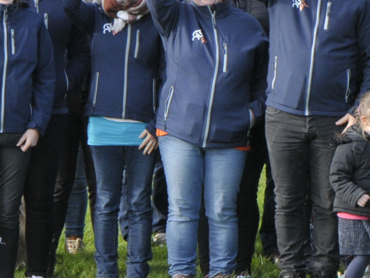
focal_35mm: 658
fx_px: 7033
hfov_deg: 3.0
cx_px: 528
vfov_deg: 2.3
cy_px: -108
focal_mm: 116
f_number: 8
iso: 640
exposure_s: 1/250
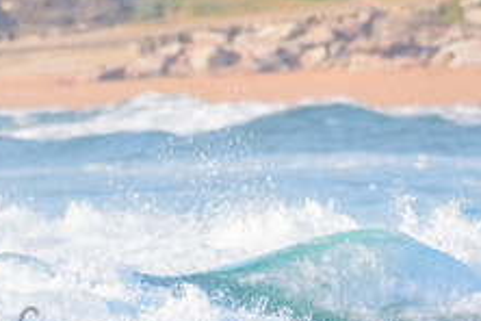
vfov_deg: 0.9
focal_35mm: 1598
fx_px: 21349
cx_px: 142
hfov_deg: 1.3
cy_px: 392
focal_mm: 500
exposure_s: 1/2000
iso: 900
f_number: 5.6
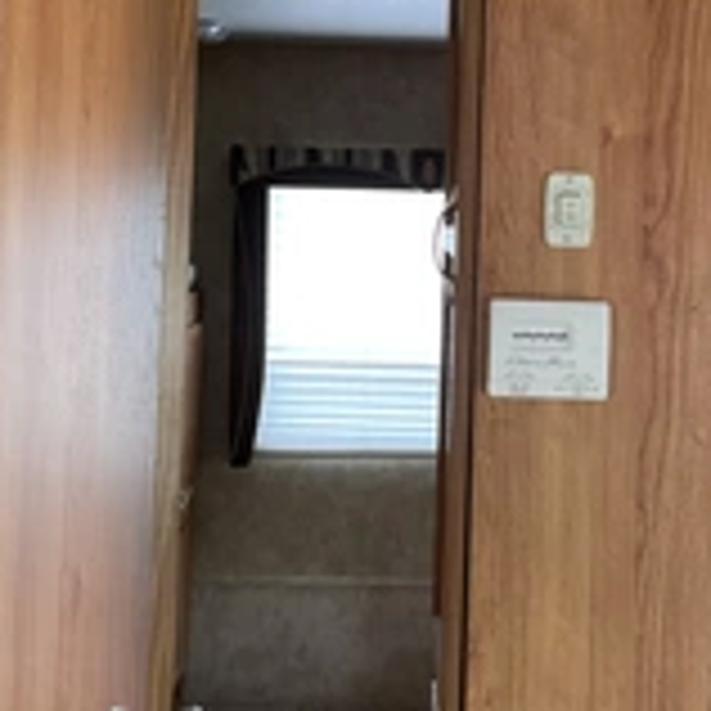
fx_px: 1510
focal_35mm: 65
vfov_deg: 26.1
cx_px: 454
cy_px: 176
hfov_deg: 26.4
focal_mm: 3
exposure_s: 1/60
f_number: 1.8
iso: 100
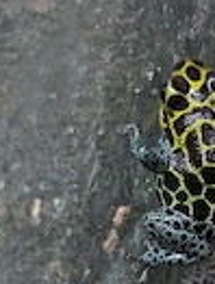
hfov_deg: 10.1
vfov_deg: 13.5
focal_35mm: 146
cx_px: 208
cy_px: 95
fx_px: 1203
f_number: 1.85
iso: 113
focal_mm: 6.81
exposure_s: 1/99.9
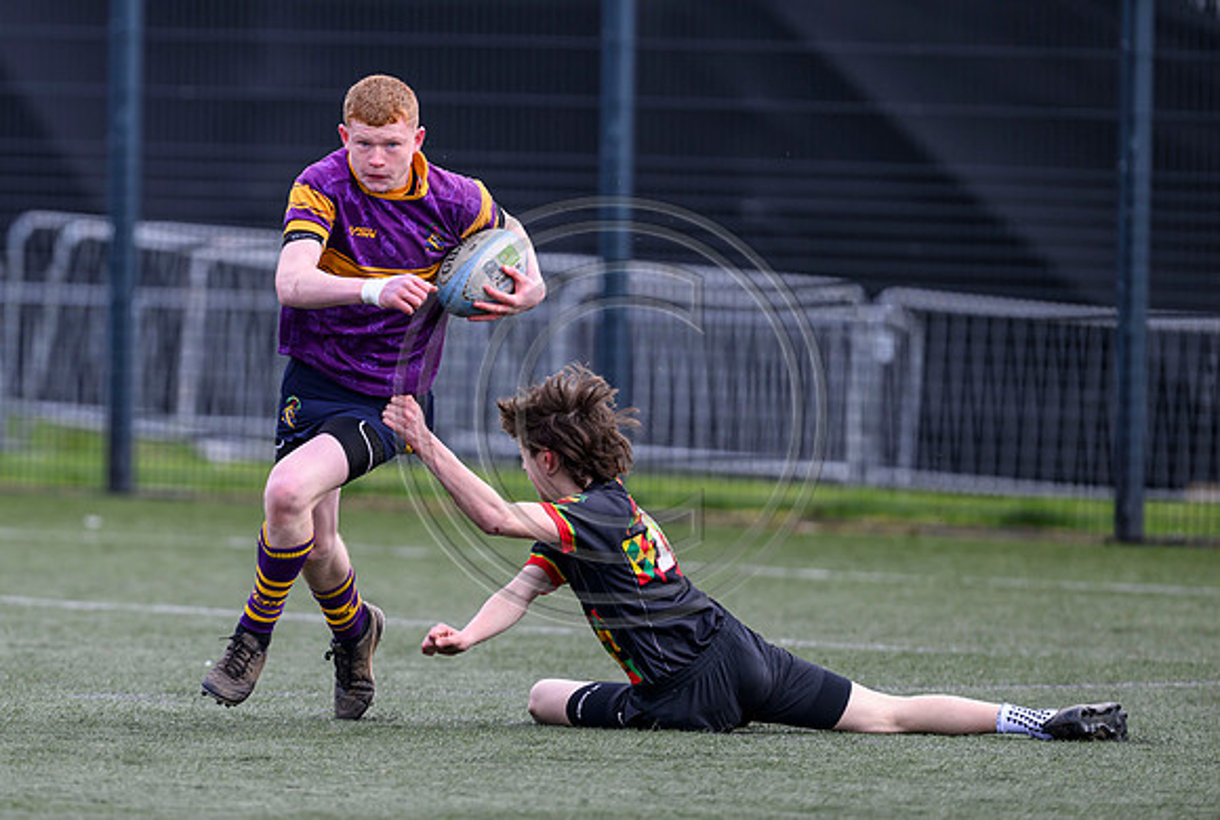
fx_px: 20196
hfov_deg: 3.5
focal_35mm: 594
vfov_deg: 2.3
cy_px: 388
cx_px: 316
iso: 500
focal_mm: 400
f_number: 3.5
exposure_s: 1/1600
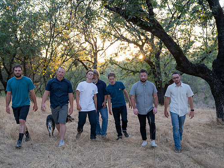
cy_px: 84
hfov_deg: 46.8
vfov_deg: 36.0
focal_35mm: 40
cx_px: 106
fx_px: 259
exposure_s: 1/100
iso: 250
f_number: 2.8
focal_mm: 36
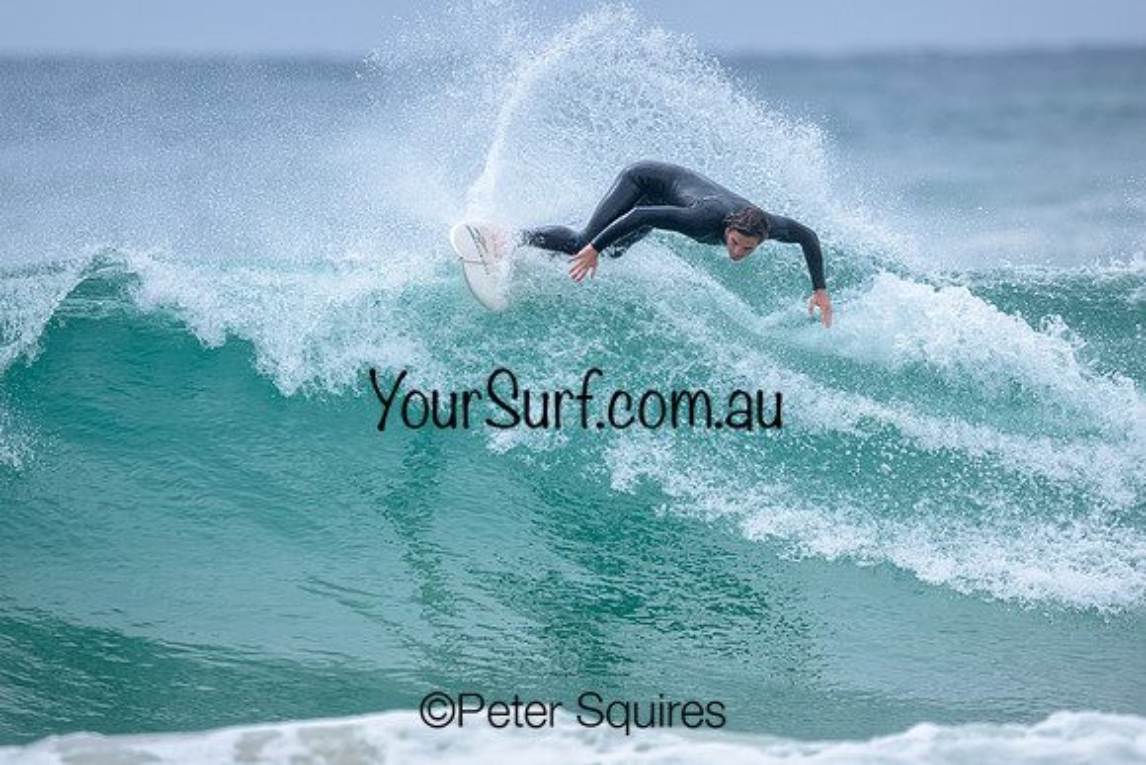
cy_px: 382
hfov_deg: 2.6
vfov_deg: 1.7
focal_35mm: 800
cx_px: 573
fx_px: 25471
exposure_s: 1/2000
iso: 400
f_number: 6.3
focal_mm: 800
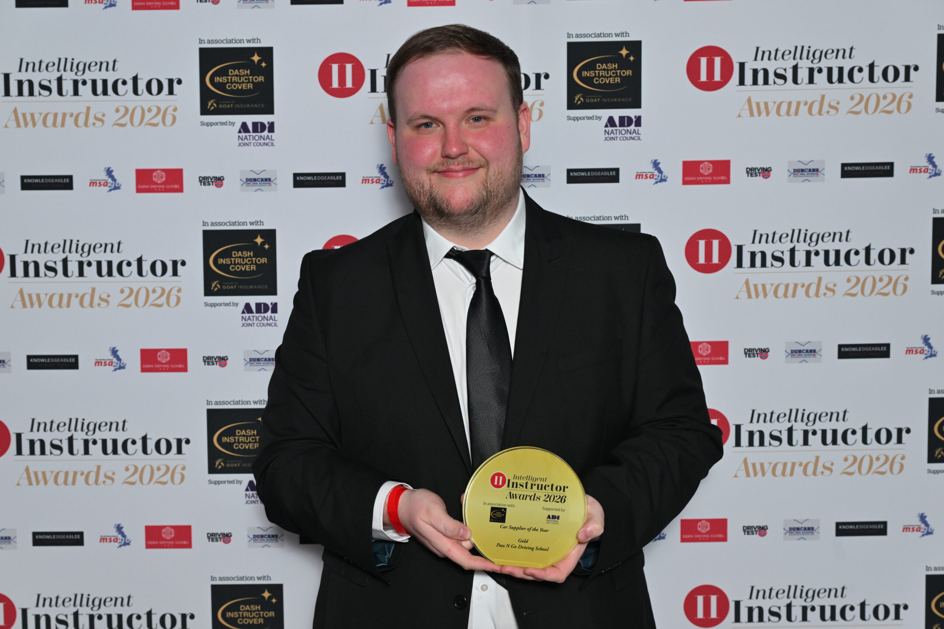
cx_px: 472
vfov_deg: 24.6
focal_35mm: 55
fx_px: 1442
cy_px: 314
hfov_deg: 36.2
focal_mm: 55
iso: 640
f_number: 5.6
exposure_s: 1/160
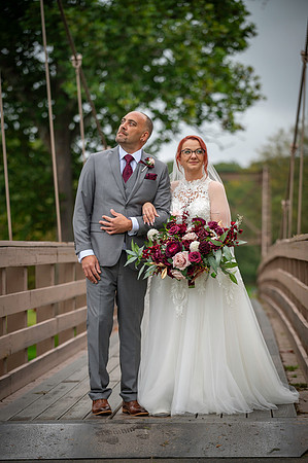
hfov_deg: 11.4
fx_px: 1543
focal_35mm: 120
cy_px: 232
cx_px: 154
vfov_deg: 17.1
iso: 80
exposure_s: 1/125
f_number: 3.2
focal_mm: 120
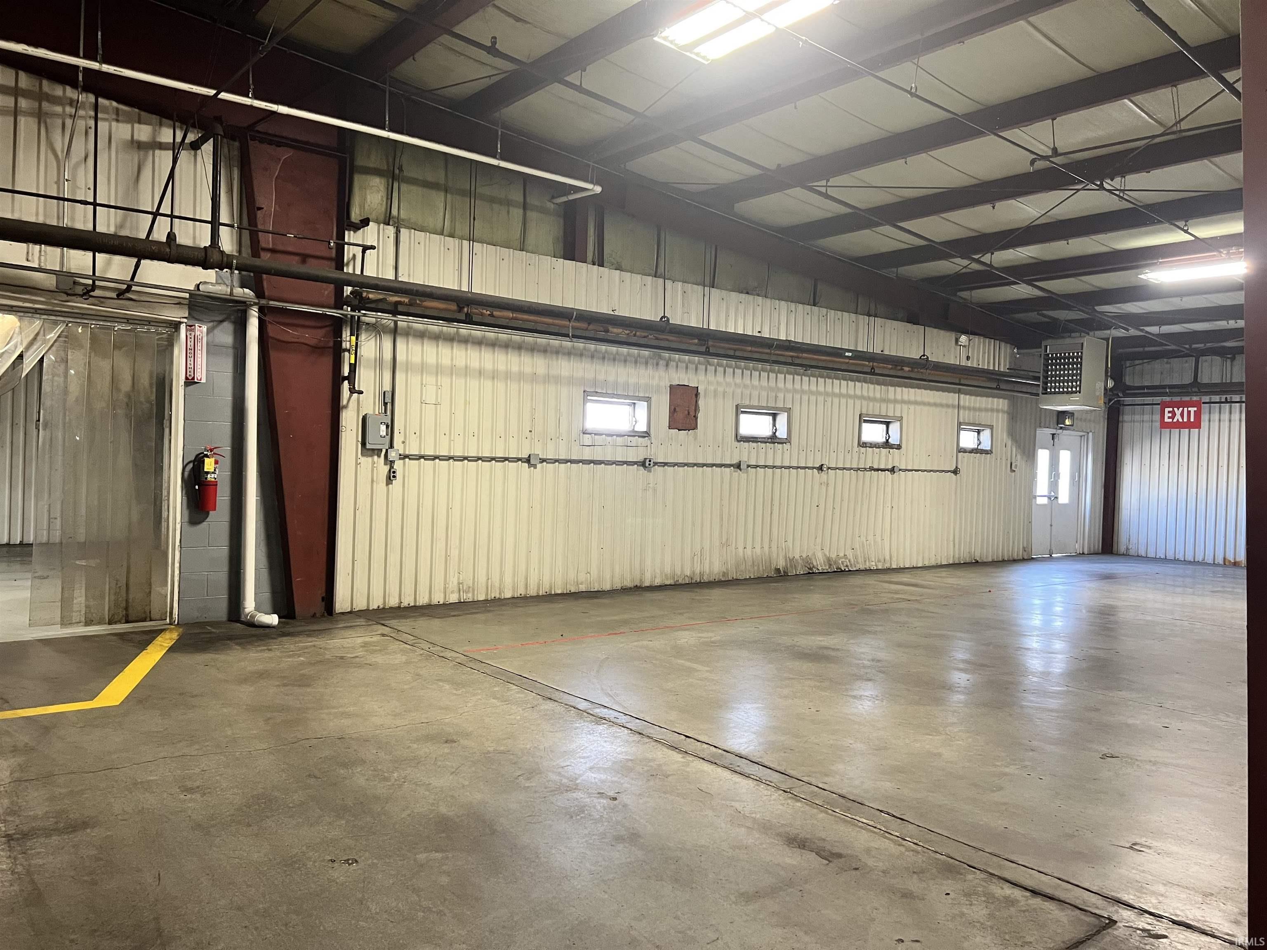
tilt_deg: -2.3
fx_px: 952
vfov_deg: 53.1
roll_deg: -2.1
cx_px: 634
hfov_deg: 67.3
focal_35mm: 26
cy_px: 475
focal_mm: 5.7
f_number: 1.5
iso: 200
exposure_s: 1/60
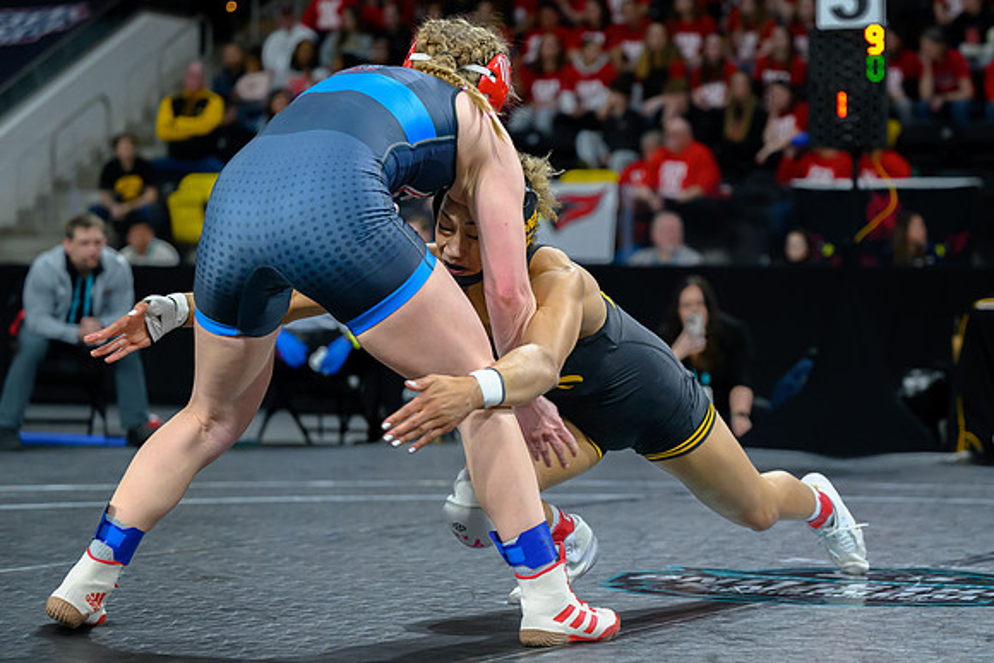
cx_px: 684
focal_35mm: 113
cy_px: 286
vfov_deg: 12.1
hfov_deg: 18.0
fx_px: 3126
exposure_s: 1/800
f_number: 2.8
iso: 3600
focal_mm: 81
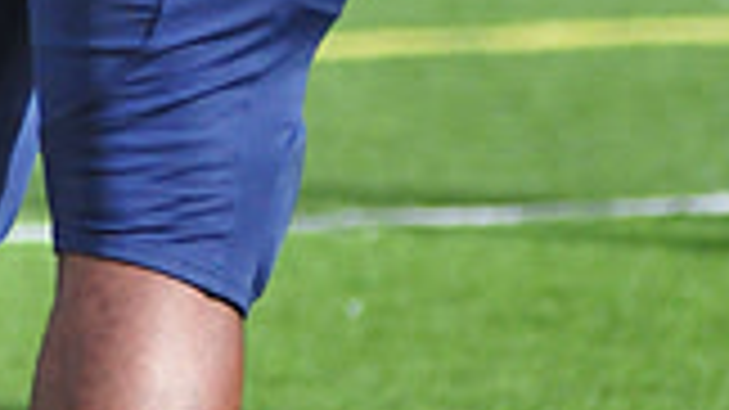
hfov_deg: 2.5
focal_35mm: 872
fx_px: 16848
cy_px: -811
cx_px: 128
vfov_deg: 1.4
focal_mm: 155
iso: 1600
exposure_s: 1/8000
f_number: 2.8
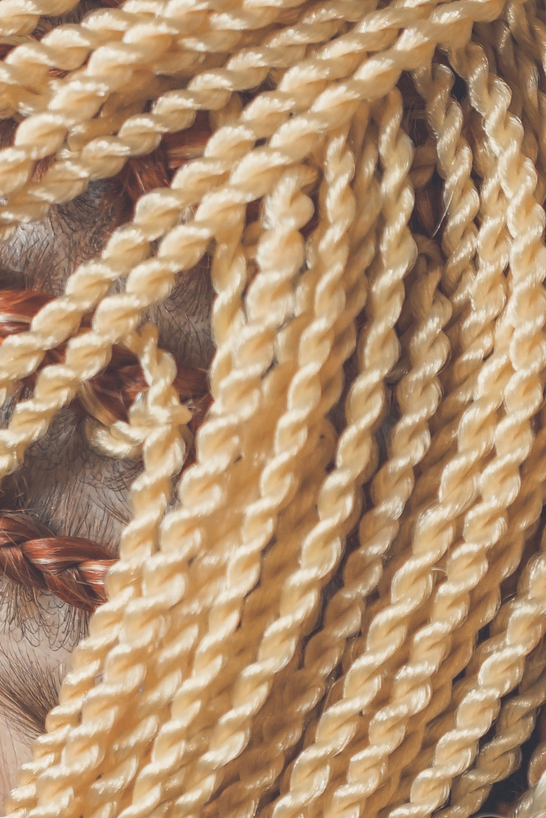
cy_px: 568
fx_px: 2888
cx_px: 282
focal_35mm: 127
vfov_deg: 16.1
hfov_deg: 10.8
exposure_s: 1/250
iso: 800
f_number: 3.2
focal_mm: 35
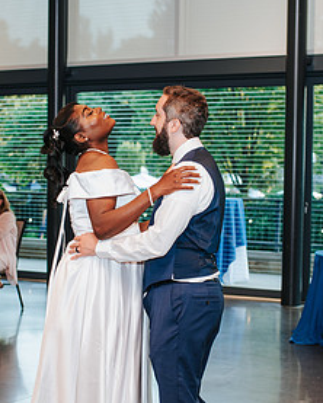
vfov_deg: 23.8
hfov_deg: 19.2
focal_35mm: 80
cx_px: 124
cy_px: 239
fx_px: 955
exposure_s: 1/160
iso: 500
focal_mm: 35
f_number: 2.8
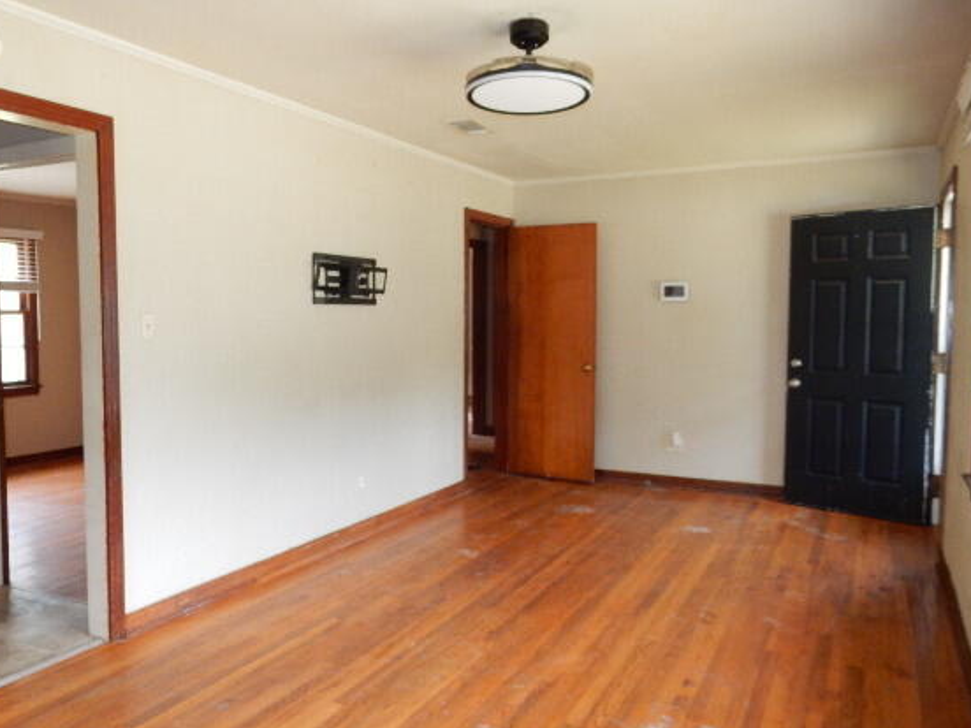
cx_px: 426
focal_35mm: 29
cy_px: 364
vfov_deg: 48.2
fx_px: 813
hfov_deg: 61.5
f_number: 3.7
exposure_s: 1/30
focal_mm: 4.5
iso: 250
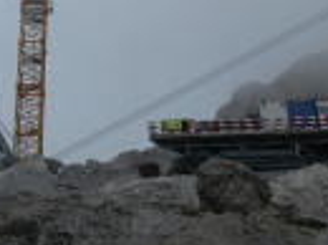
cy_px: -88
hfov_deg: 24.4
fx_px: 747
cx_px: 72
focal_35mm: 79
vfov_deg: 17.3
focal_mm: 4.3
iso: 80
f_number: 4
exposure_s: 1/800
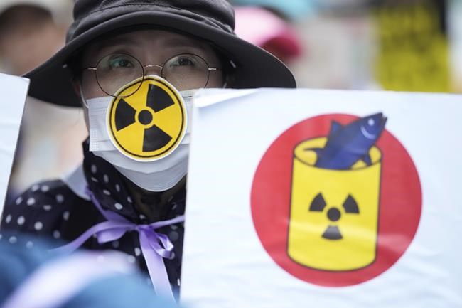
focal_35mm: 135
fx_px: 1732
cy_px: 154
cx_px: 231
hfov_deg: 15.2
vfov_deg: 10.2
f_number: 1.8
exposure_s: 1/5000
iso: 5000
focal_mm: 135
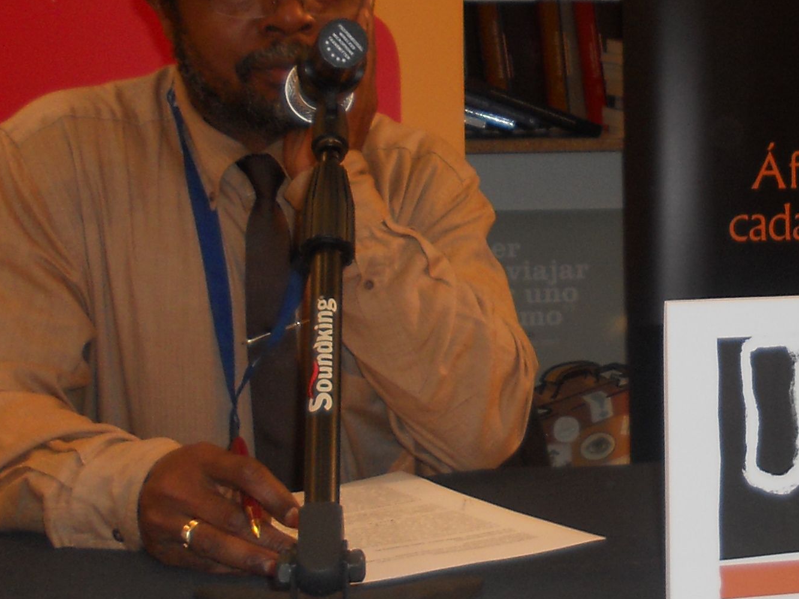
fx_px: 1870
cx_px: 764
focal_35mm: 81
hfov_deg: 23.3
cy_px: 129
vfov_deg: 18.1
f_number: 3.2
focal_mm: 4.9
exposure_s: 1/25
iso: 80
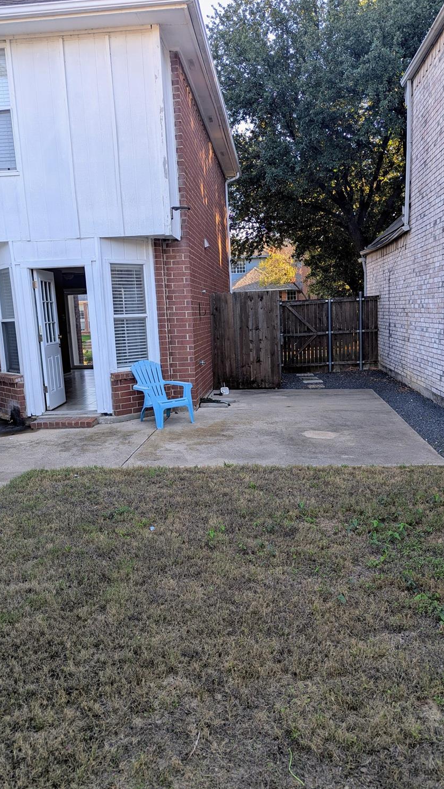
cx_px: 235
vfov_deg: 69.9
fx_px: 565
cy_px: 405
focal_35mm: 27
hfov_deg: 42.9
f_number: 1.85
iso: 48
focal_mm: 6.81
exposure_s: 1/210
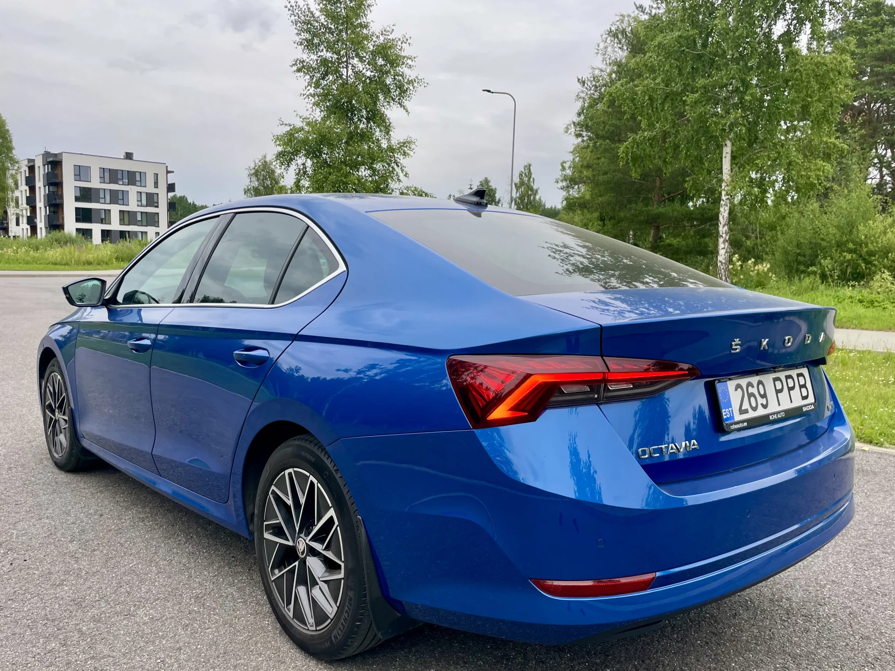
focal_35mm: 28
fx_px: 724
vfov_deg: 49.7
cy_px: 351
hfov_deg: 63.4
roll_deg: -1.1
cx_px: 460
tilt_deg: -6.7
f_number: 1.6
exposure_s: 1/339
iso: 32
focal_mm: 4.2
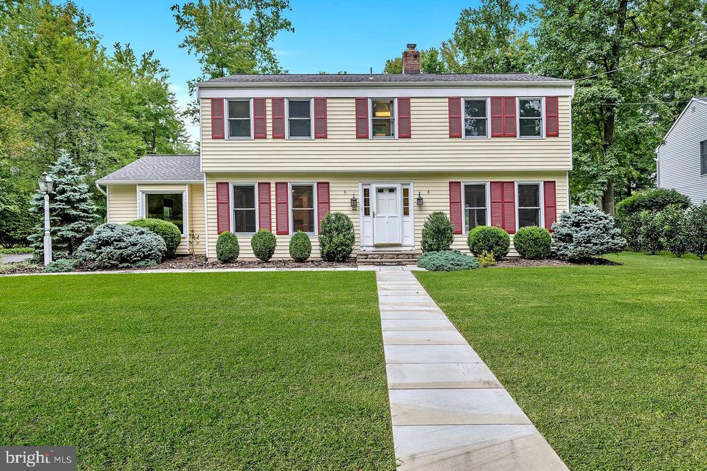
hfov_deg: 81.2
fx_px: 412
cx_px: 354
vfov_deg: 59.5
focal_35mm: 21
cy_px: 236
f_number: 5.6
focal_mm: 21
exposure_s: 1/160
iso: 100
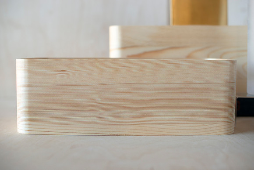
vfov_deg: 26.8
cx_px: 127
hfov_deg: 39.2
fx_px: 356
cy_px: 85
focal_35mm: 50
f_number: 2.8
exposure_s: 1/200
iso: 200
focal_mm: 50
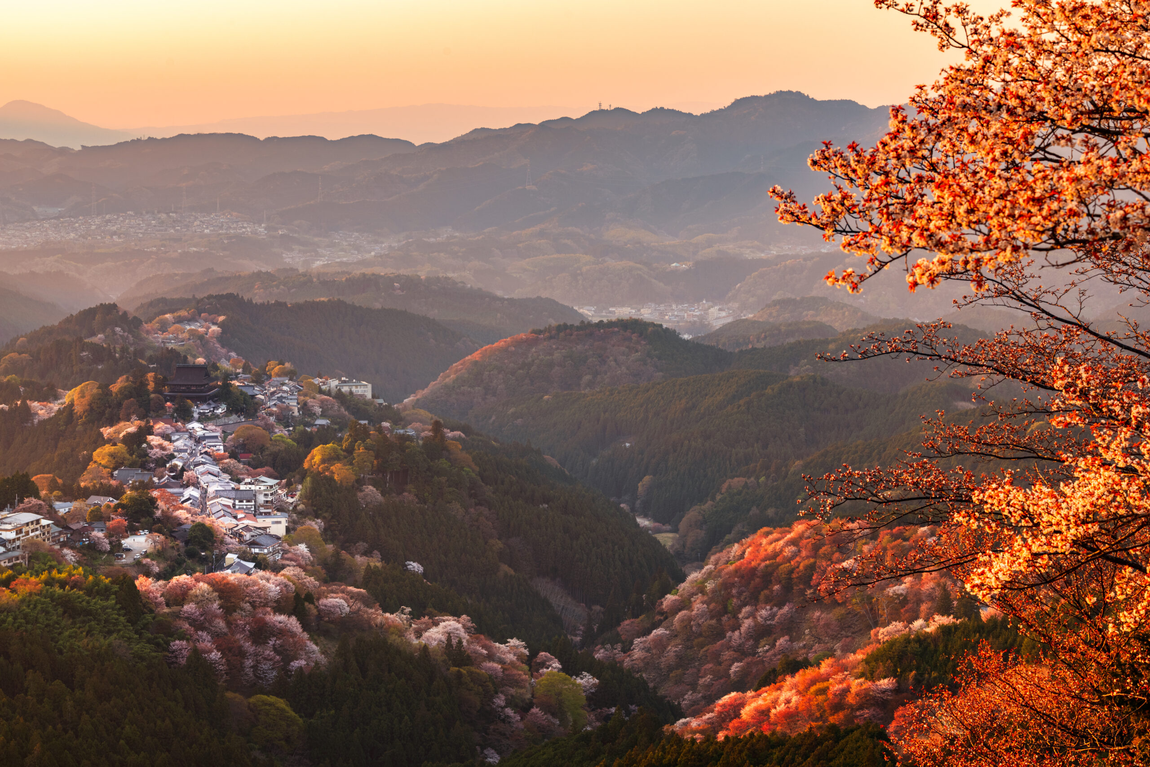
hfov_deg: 24.8
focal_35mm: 82
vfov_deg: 16.7
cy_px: 384
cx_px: 575
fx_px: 2620
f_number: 8
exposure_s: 1/80
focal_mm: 82
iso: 100
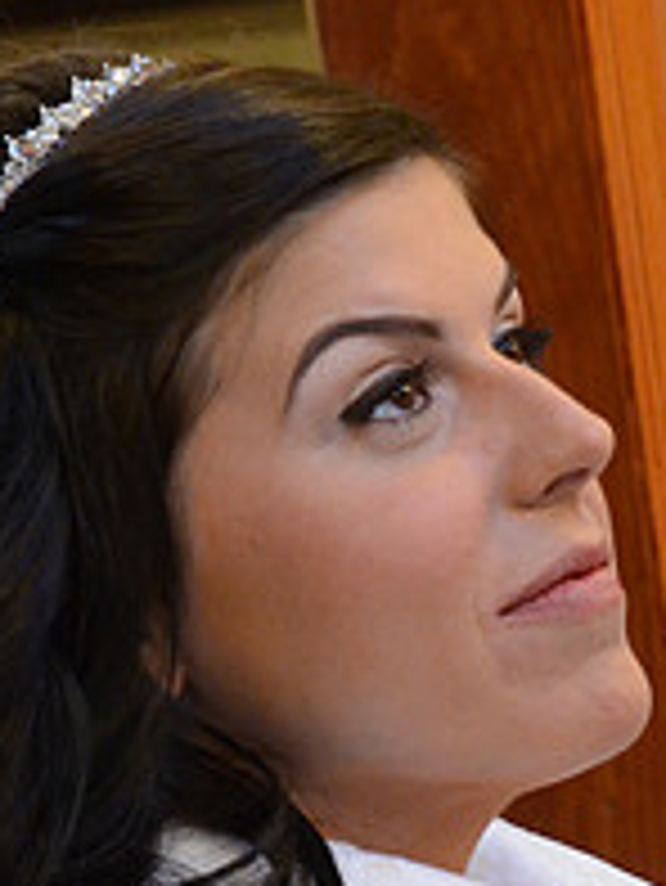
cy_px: 486
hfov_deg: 7.3
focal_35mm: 203
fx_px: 5202
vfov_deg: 9.7
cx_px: 598
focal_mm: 48
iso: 2500
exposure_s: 1/60
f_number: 5.6
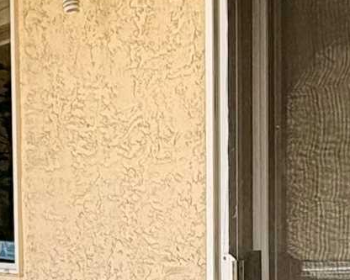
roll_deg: +0.6
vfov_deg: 14.8
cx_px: 252
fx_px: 1046
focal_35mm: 101
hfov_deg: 18.9
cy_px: 326
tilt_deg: -3.1
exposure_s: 1/573
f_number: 2.2
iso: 50
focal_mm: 2.22
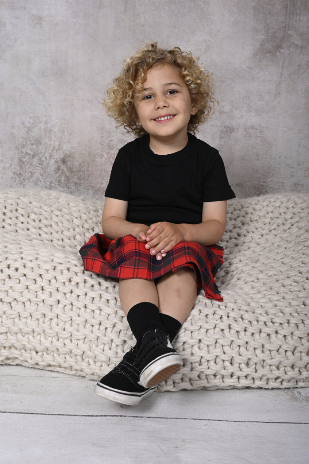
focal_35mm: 45
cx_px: 154
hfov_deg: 29.9
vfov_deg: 43.6
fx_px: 579
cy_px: 232
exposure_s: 1/160
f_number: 8
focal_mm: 45
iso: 100
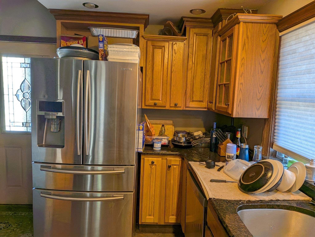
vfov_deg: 56.8
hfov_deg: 71.6
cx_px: 158
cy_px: 118
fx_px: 218
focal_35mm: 24
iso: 34
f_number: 1.7
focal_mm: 4.53
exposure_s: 1/120
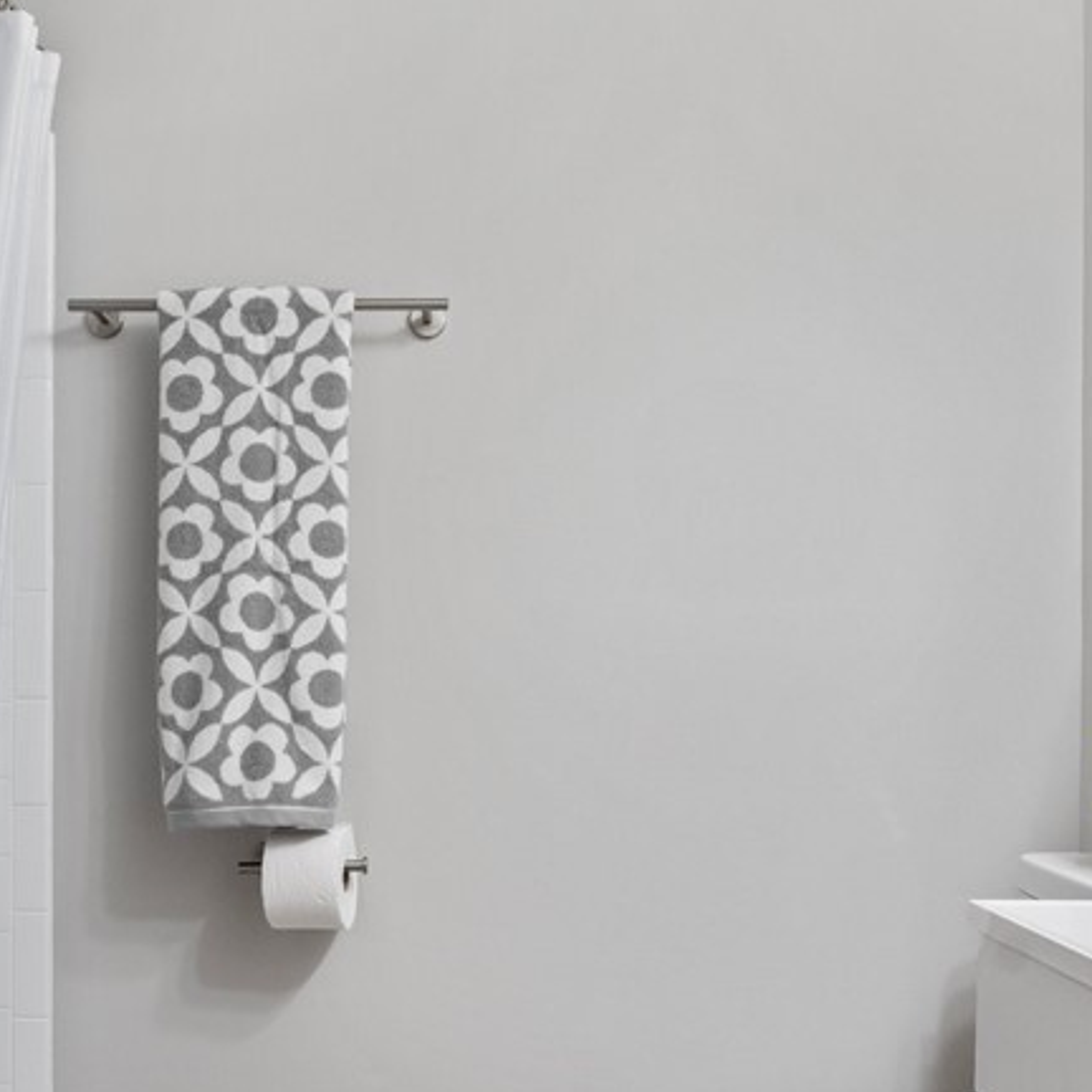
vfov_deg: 49.5
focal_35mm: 32
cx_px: 470
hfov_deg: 50.4
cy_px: 744
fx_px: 1157
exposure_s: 1/25
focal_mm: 15.2
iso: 1000
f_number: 7.1
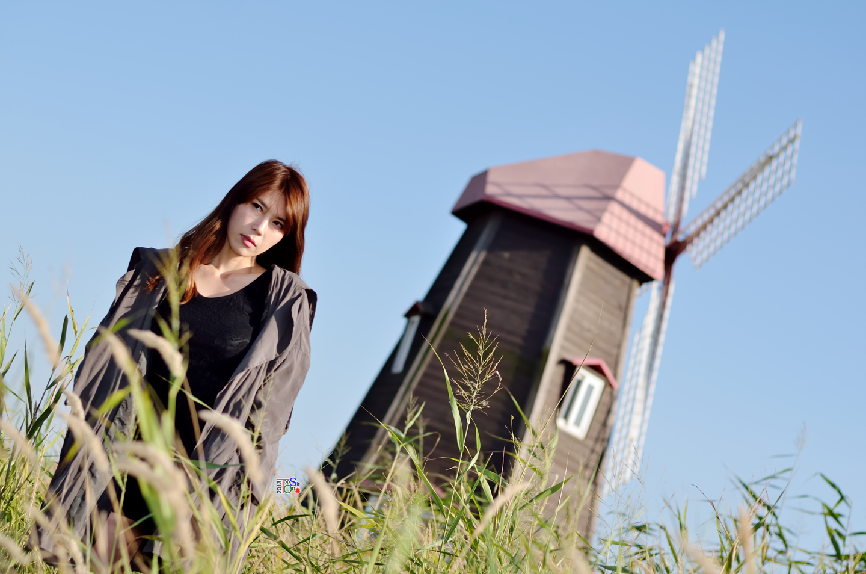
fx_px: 1801
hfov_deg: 27.0
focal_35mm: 75
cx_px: 433
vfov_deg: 18.1
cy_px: 287
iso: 100
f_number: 2.8
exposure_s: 1/1250
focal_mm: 50
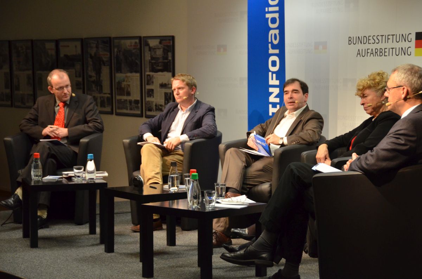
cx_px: 211
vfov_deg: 14.6
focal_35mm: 93
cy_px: 140
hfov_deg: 22.0
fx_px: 1088
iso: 1600
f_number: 4.8
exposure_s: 1/125
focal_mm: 62
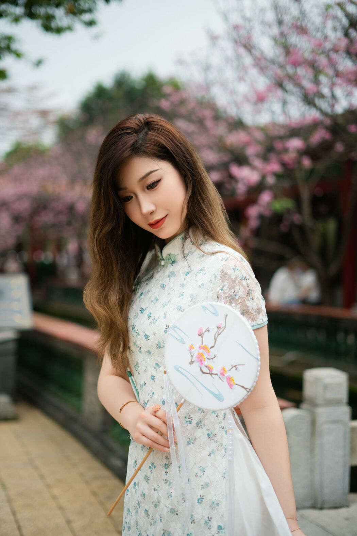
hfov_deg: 27.0
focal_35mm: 50
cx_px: 178
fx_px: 744
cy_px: 268
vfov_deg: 39.6
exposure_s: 1/320
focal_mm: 50
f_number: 1.8
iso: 100
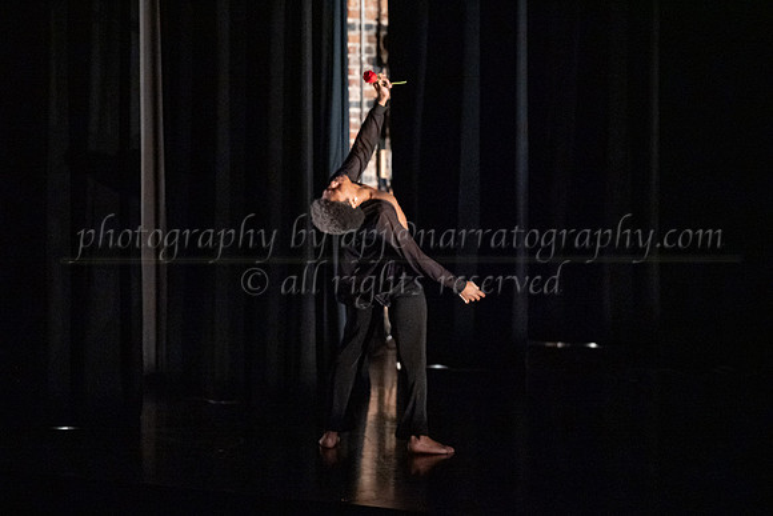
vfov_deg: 12.3
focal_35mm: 112
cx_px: 341
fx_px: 2403
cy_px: 265
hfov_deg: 18.3
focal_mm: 100
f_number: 2.8
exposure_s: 1/500
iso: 5000
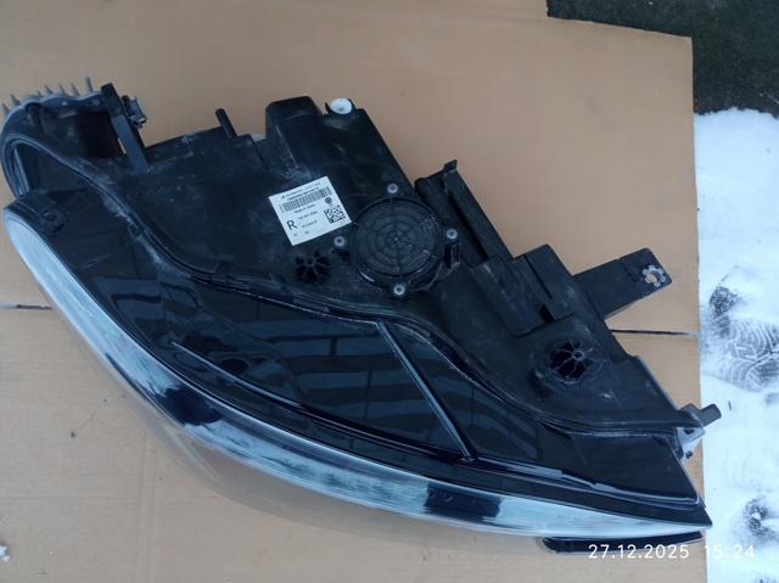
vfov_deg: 51.3
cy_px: 292
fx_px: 607
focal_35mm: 27
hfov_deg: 65.4
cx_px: 390
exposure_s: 1/33.3
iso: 257
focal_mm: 3.79
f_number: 2.2
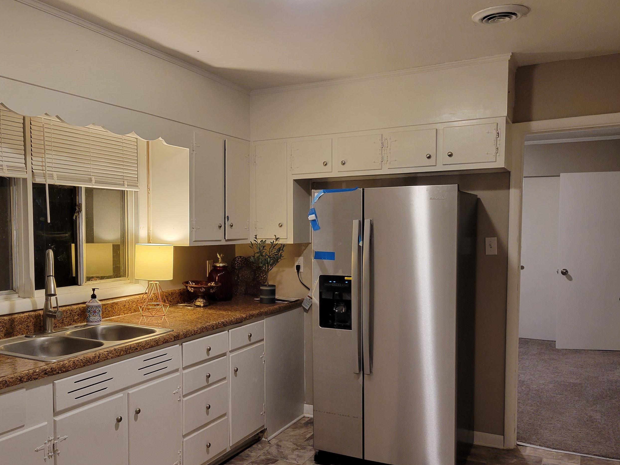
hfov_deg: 56.4
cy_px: 261
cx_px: 247
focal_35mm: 32
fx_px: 573
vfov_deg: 44.1
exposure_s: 1/60
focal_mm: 5.4
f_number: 1.8
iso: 250
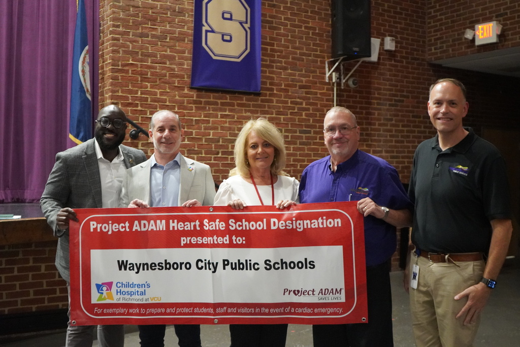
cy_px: 174
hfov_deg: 46.4
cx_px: 260
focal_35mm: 42
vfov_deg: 31.9
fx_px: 607
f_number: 3.5
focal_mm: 28
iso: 6400
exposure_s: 1/80
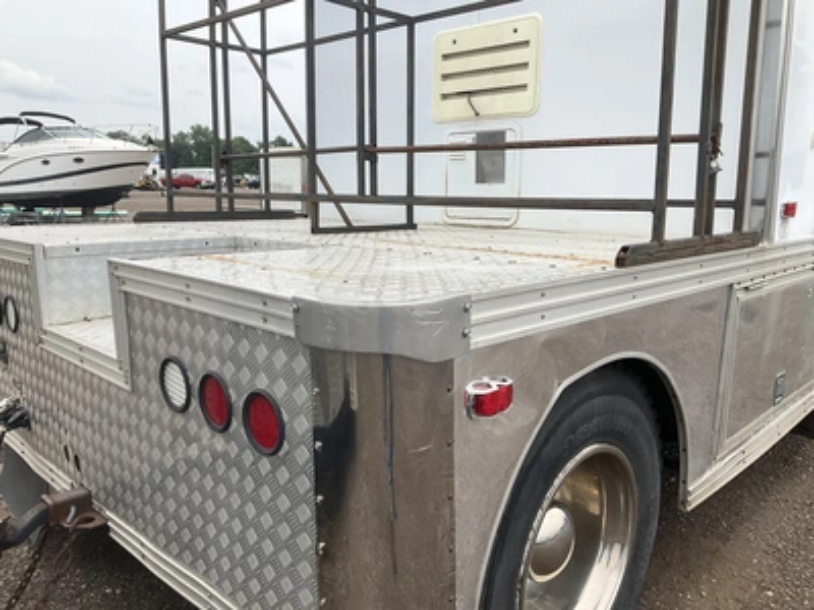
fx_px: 682
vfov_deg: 48.2
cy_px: 305
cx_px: 407
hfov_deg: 61.7
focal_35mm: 29
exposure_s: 1/1121
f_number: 1.8
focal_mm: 3
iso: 25
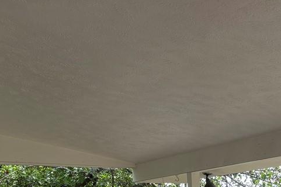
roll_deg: +2.5
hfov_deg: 22.5
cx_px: 205
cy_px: 344
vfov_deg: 13.5
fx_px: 702
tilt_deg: -8.2
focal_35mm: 90
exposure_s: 1/707
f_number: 1.6
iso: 50
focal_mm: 5.96
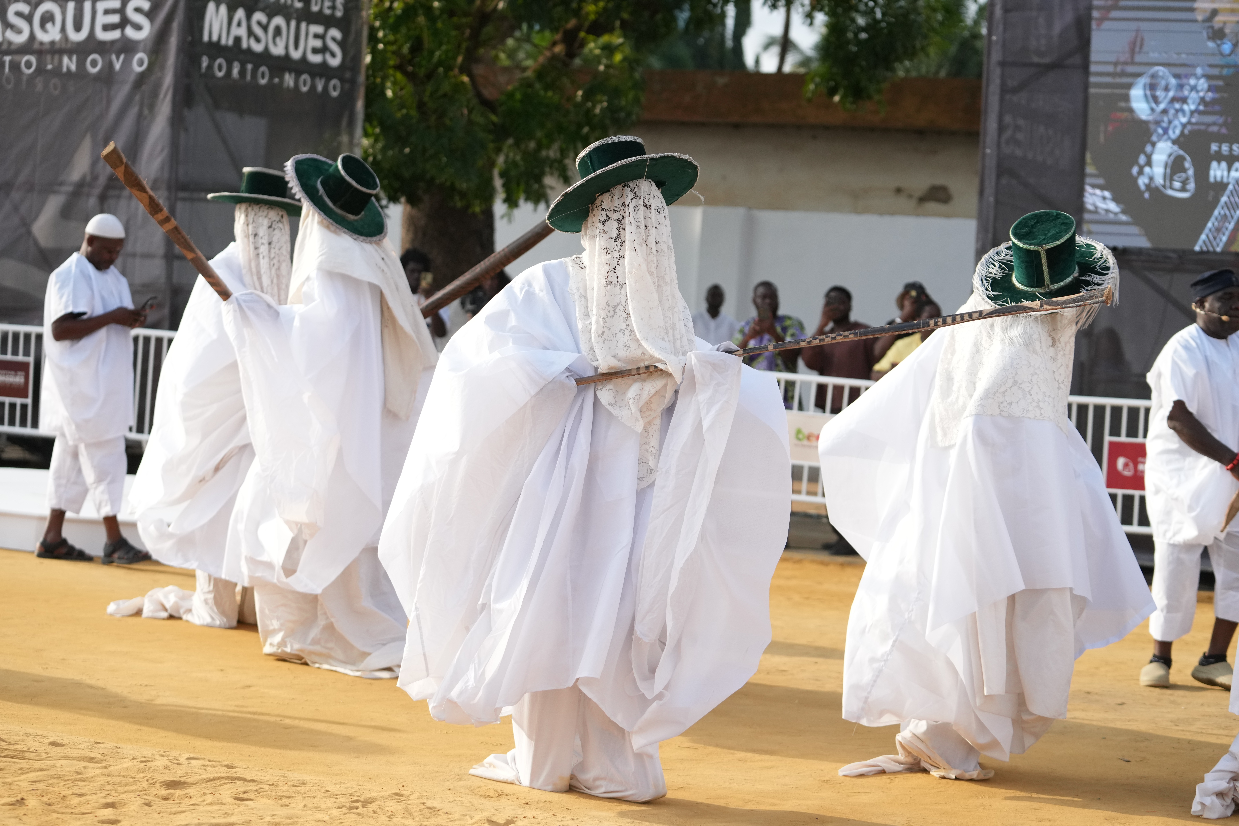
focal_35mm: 70
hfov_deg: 28.8
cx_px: 620
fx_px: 2409
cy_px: 413
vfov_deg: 19.5
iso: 800
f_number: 3.5
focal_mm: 70
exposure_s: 1/3200
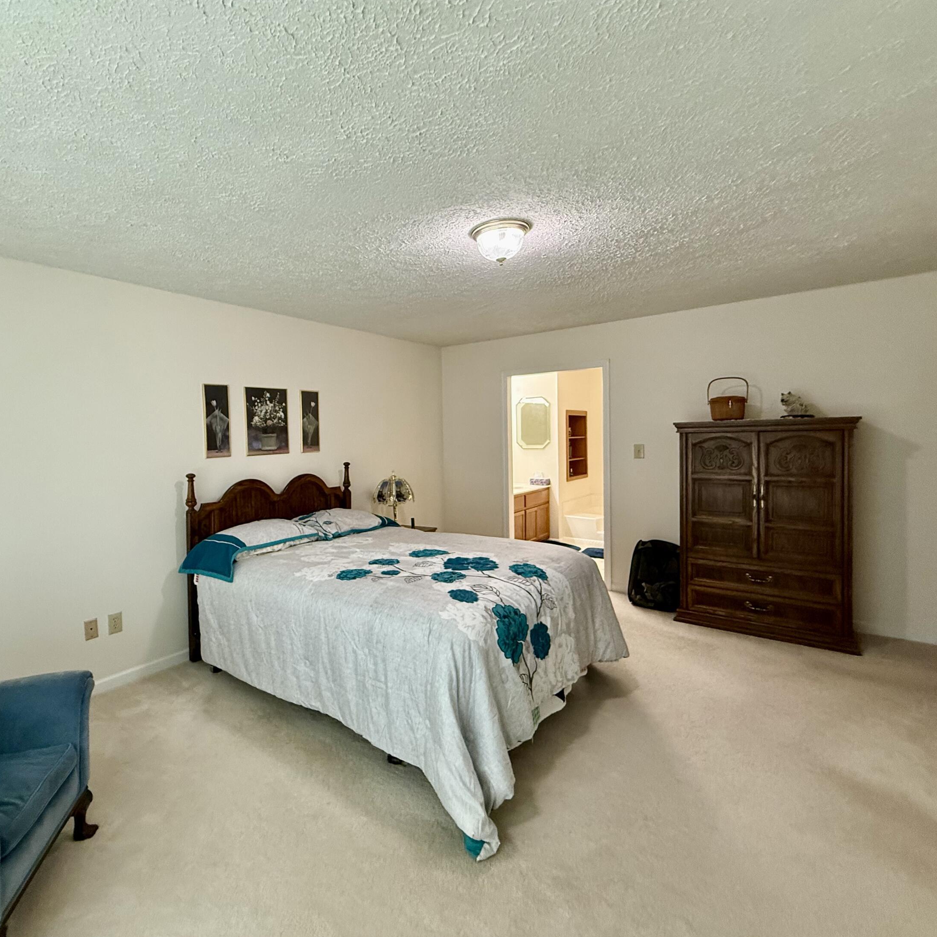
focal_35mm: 17
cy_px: 457
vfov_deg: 84.0
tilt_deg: -0.1
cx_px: 360
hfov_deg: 82.6
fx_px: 521
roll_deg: +1.7
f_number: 2.2
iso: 250
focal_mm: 2.22
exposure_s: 1/120
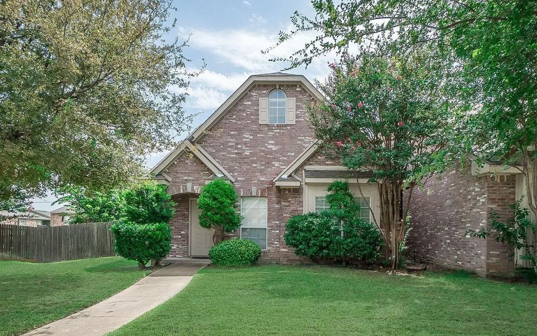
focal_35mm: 18
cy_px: 158
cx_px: 280
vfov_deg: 65.0
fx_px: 263
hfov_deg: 91.0
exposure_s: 1/500
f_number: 11
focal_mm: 10
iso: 500
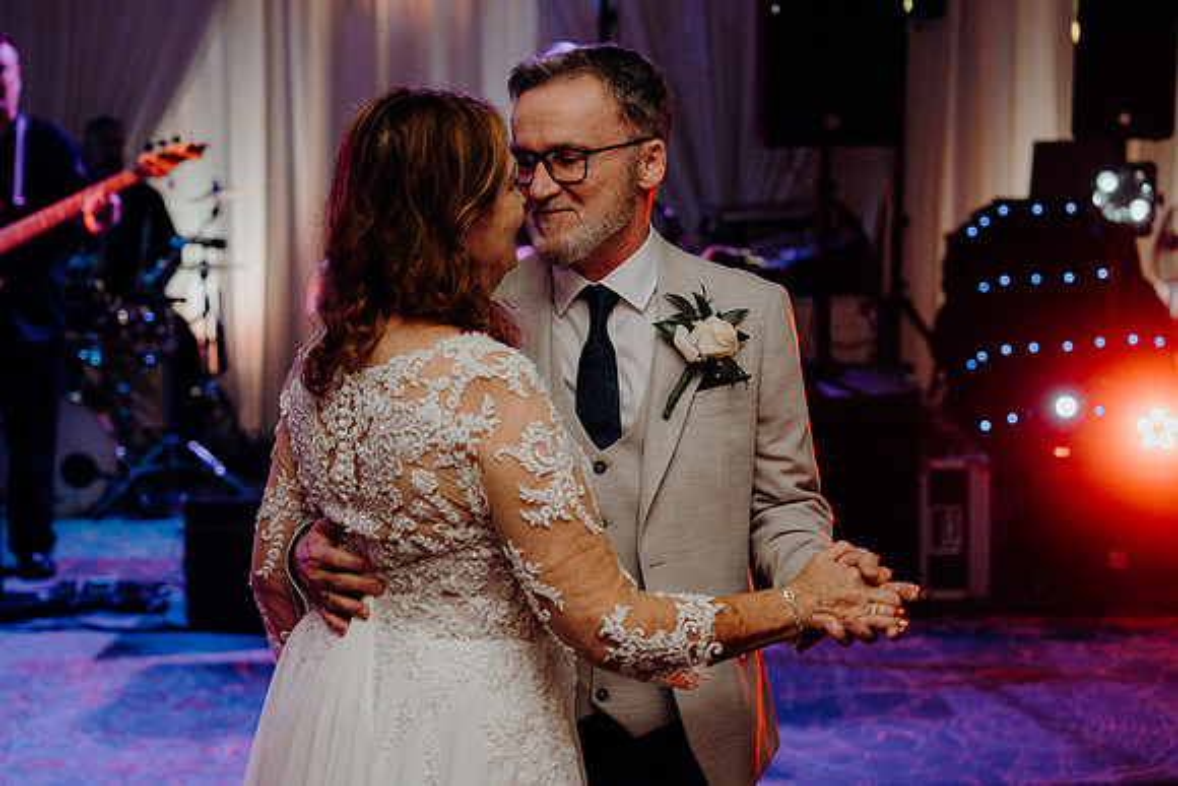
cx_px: 589
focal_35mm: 65
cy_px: 393
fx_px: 2127
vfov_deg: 20.9
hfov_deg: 31.0
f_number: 3.5
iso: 2500
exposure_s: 1/200
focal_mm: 65
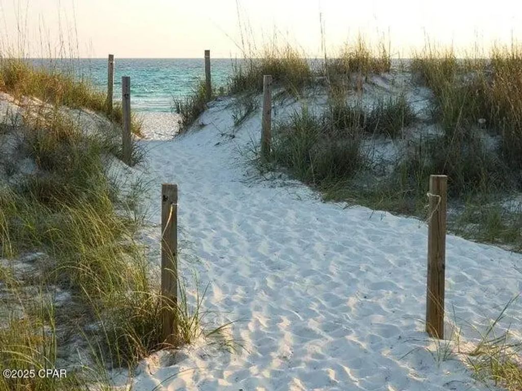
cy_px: 196
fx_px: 1056
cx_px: 261
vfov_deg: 21.0
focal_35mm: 70
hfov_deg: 27.8
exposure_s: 1/200
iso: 80
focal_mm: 12.6
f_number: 4
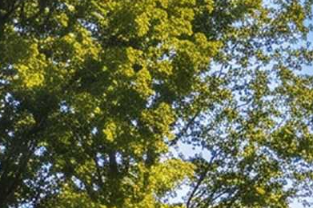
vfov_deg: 7.5
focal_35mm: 173
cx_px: 744
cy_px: 466
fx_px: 1503
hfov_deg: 10.3
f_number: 2.8
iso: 100
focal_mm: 8.38
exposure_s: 1/240
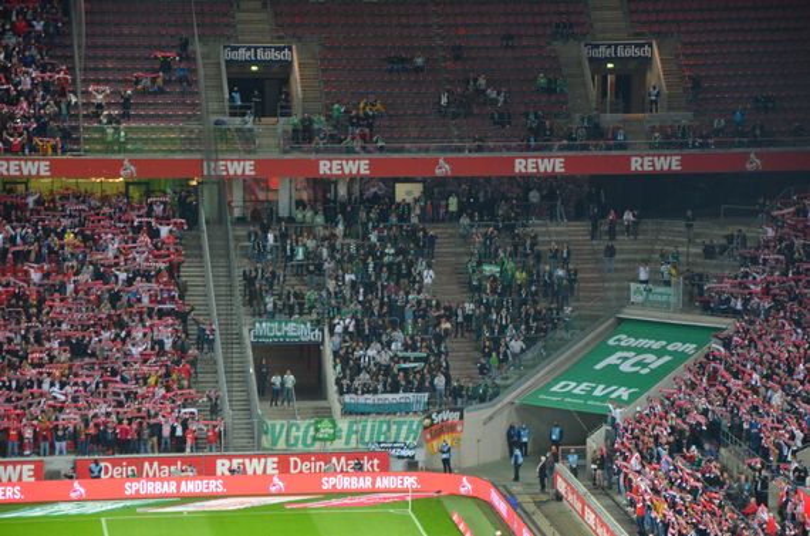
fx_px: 3535
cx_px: 405
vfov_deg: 8.7
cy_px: 268
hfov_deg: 13.1
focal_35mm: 158
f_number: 5.6
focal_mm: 105
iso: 2200
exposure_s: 1/125
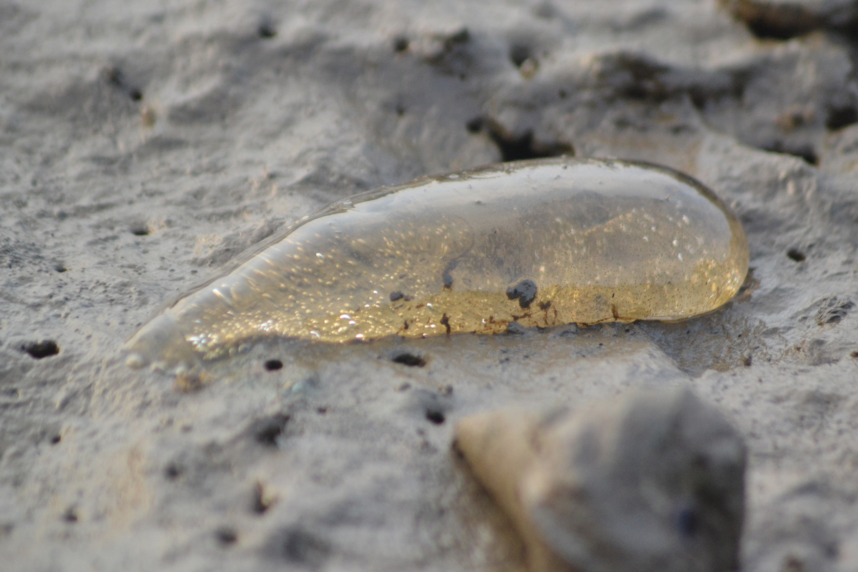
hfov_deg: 4.6
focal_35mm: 450
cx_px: 429
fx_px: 10723
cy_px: 286
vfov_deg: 3.1
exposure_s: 1/500
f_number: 5.6
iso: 1800
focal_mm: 300
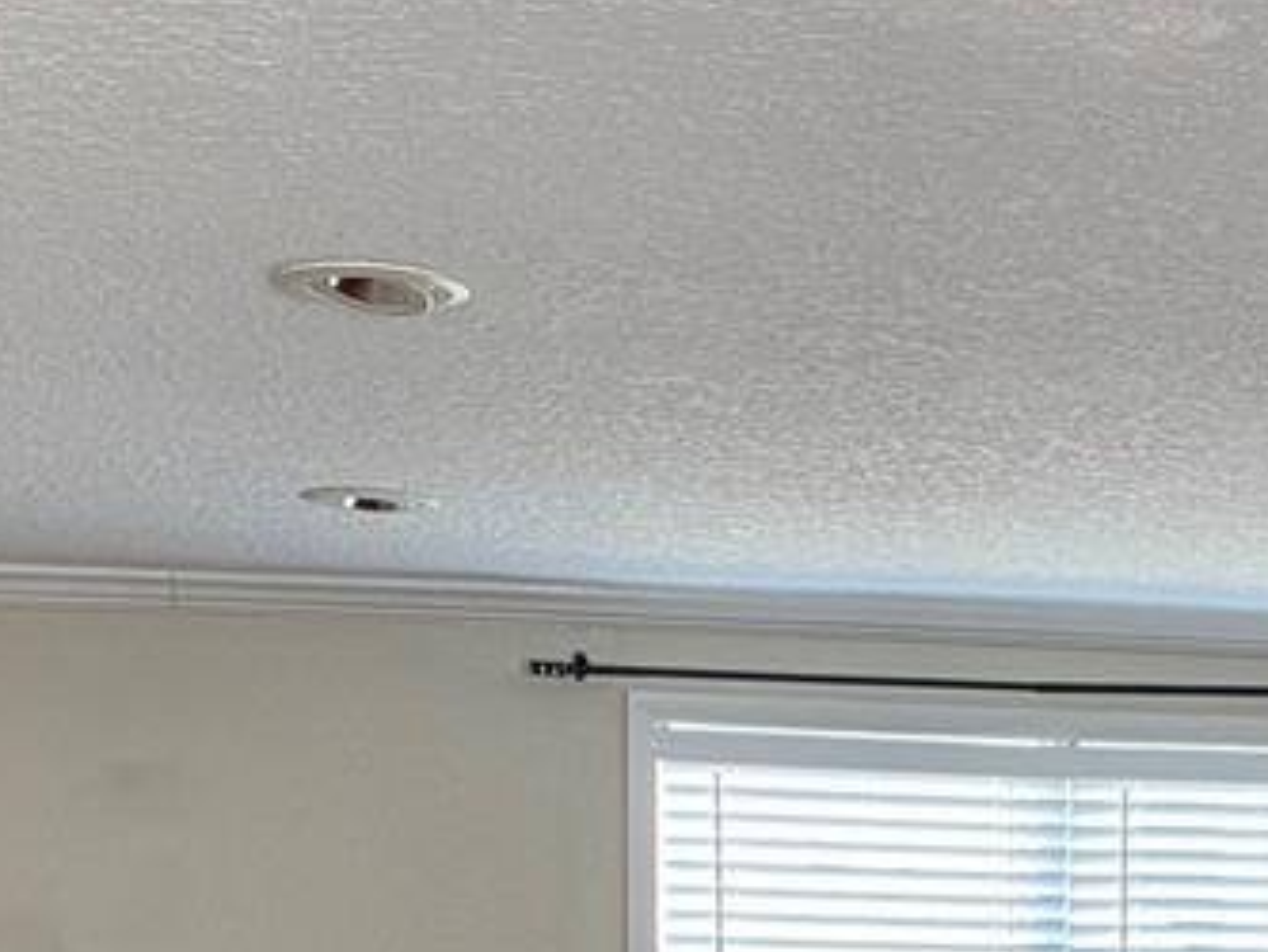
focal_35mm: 80
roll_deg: -0.5
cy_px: 1356
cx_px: 1135
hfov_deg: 23.8
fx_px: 2931
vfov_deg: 17.0
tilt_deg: -7.2
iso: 80
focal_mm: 4.25
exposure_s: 1/60
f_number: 1.8
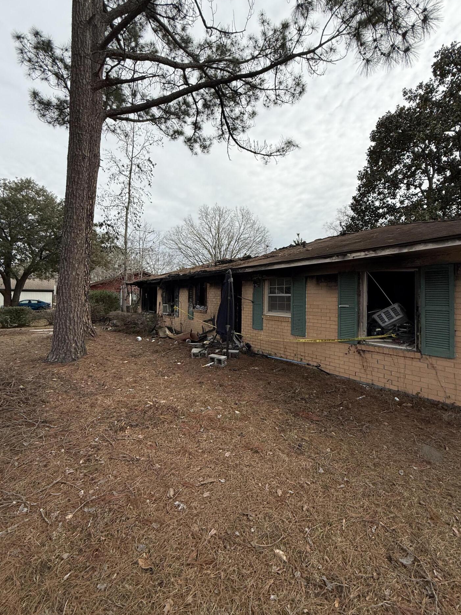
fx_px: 266
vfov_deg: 98.1
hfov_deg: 81.7
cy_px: 293
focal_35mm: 15
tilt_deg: +3.5
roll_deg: -1.7
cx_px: 226
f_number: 2.2
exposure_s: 1/1745
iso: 50
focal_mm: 2.22
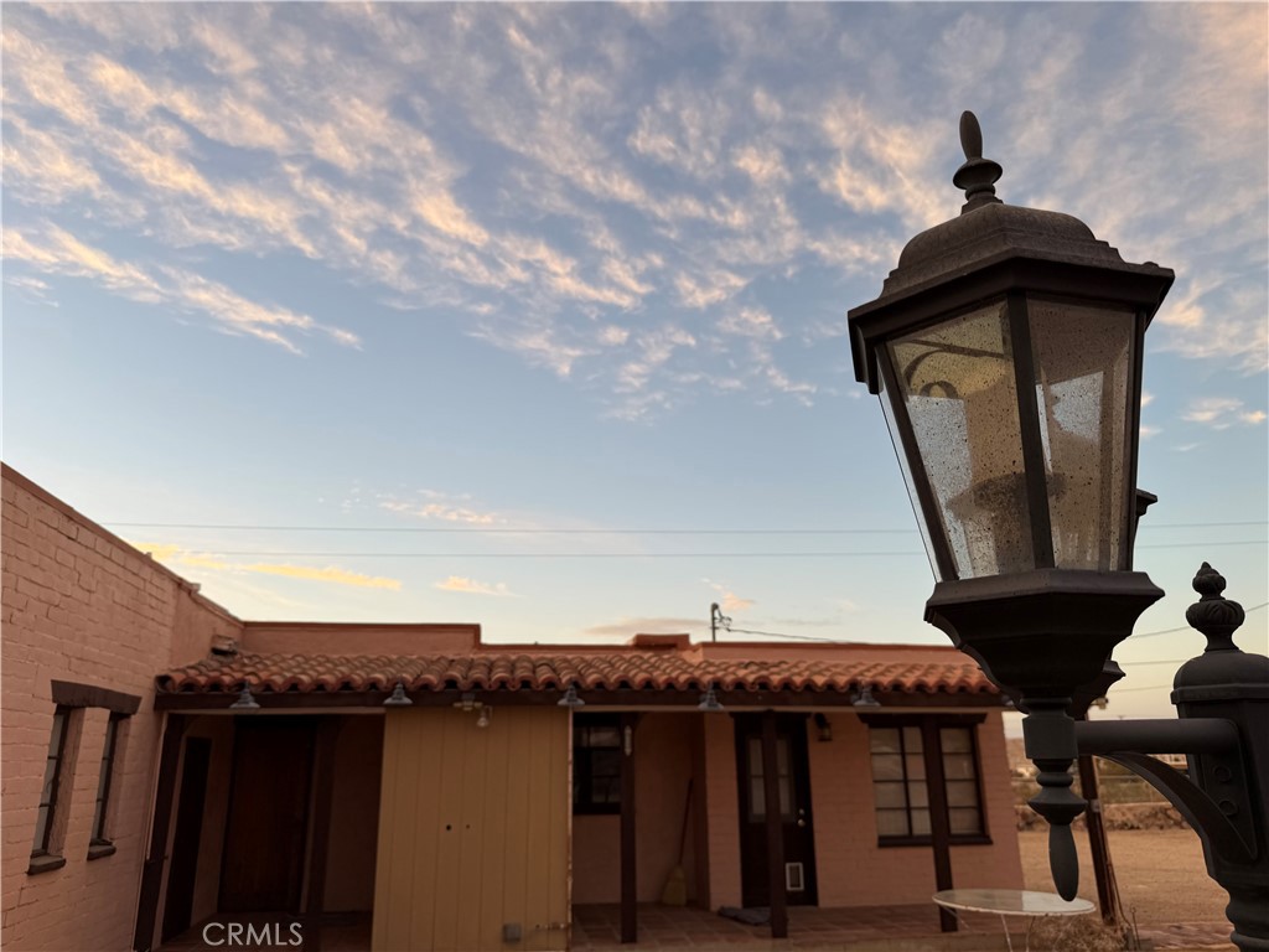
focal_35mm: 24
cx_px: 634
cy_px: 476
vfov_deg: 56.8
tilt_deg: +18.1
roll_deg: +0.7
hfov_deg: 71.6
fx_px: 880
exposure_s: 1/341
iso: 80
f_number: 1.78
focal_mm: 6.76
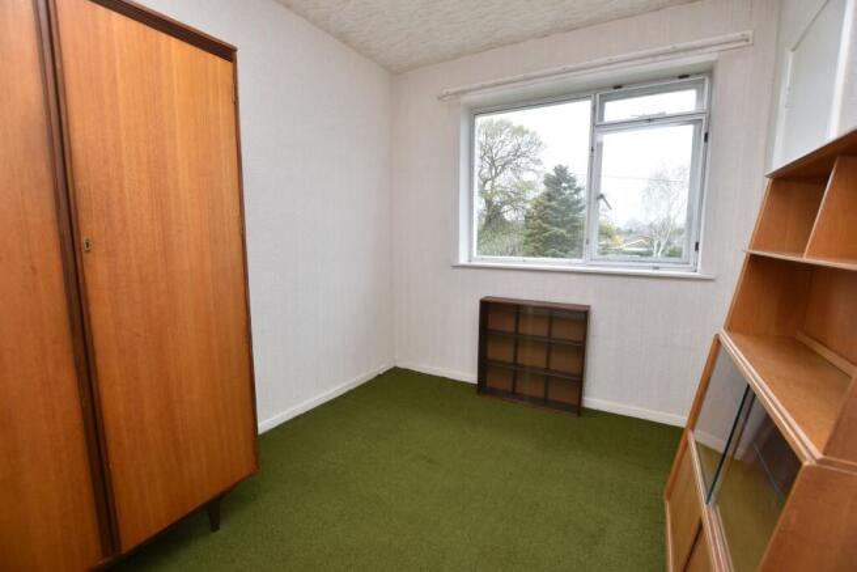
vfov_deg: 77.4
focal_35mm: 15
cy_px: 286
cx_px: 428
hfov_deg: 100.4
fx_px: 357
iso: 125
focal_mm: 10
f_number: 4.5
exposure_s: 1/80
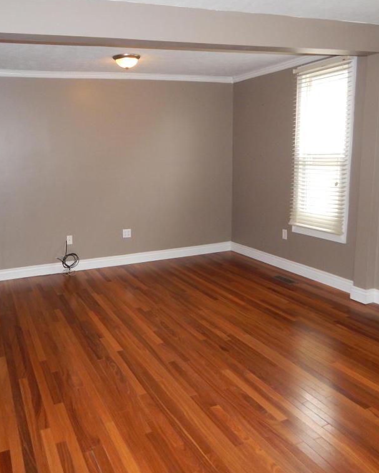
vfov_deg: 60.4
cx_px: 155
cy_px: 236
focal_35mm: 29
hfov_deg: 49.7
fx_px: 406
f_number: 3
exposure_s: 1/30
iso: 250
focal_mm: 4
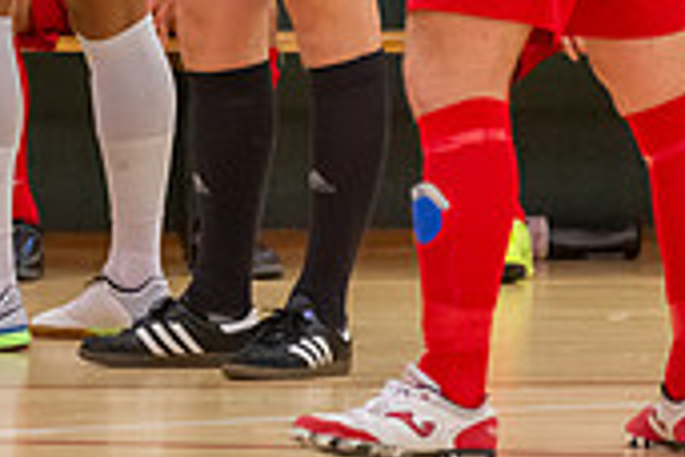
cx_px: -268
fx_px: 12576
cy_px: 38
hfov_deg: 3.1
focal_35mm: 661
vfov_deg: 2.1
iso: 4000
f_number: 5.3
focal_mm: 195
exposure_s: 1/640
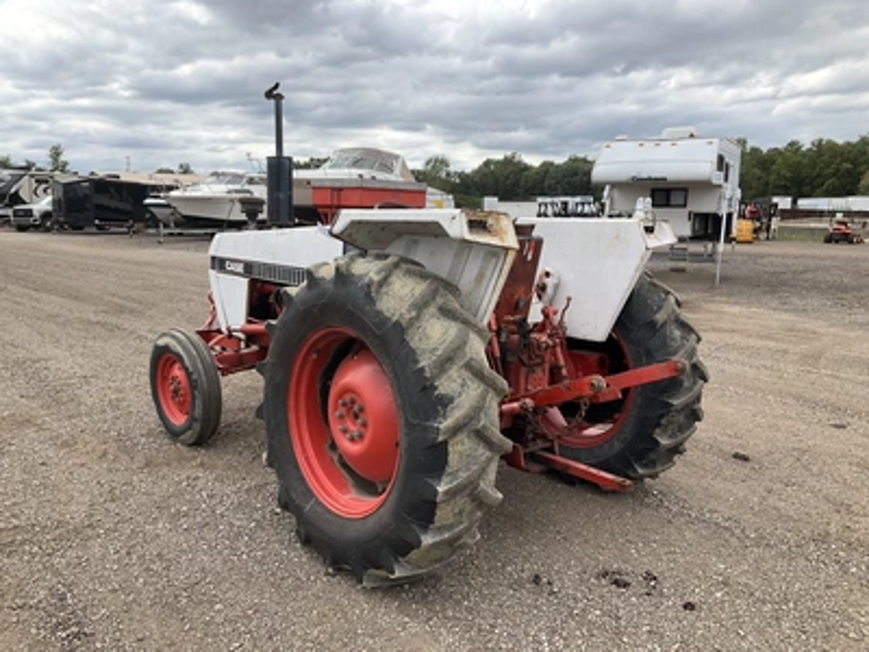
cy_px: 326
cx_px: 434
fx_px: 728
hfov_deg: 61.7
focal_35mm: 29
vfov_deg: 48.2
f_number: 1.8
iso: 25
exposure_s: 1/1168
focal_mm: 3
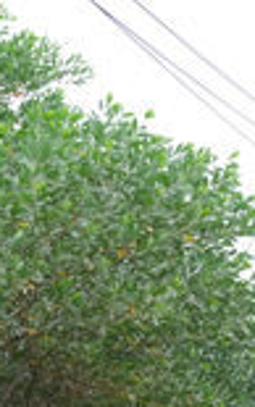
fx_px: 1378
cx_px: 87
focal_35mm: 124
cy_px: 467
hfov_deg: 10.6
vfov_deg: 16.2
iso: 160
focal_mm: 23
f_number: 4
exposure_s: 1/250
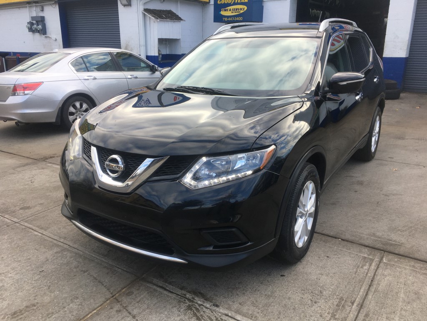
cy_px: 160
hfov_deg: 61.7
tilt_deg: -18.9
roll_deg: -1.0
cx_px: 214
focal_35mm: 29
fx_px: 358
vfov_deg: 48.2
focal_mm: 4.15
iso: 25
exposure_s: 1/291
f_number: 2.2
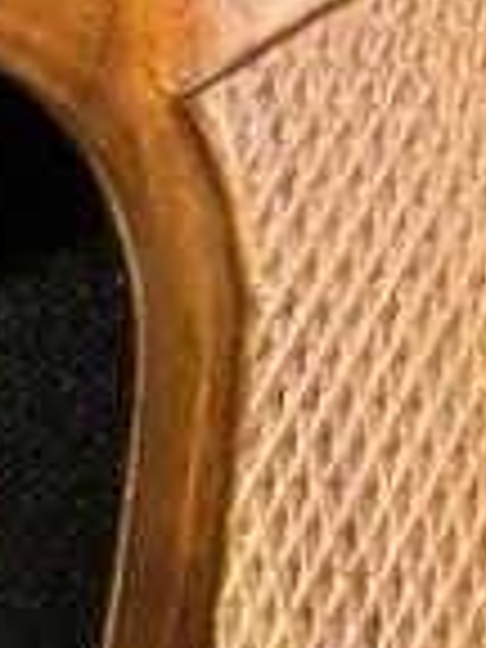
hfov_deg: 5.1
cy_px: 284
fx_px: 5391
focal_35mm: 288
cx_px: -158
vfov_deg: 6.9
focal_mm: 5.96
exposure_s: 1/30
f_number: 1.6
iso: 400
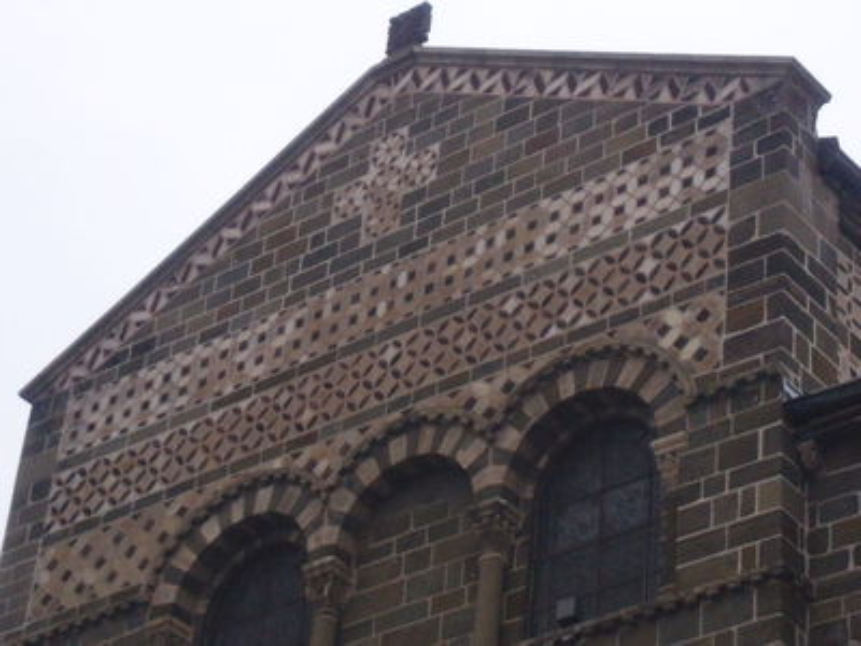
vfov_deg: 13.2
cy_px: 323
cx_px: 430
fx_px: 2786
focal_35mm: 112
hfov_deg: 17.6
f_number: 5.9
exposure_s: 1/60
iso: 400
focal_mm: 18.6
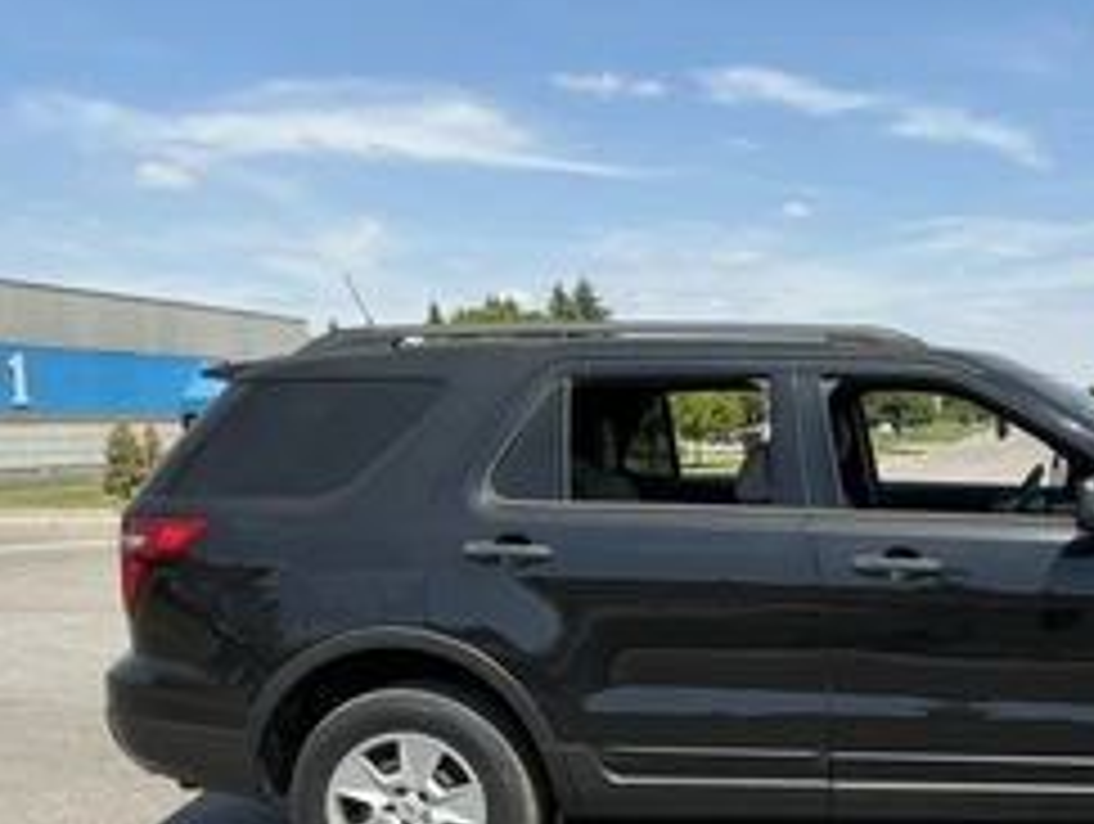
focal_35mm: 46
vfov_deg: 30.9
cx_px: 891
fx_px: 1456
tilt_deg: -6.7
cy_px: 639
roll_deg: +2.3
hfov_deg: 39.4
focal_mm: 3
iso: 25
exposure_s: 1/1626
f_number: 1.8
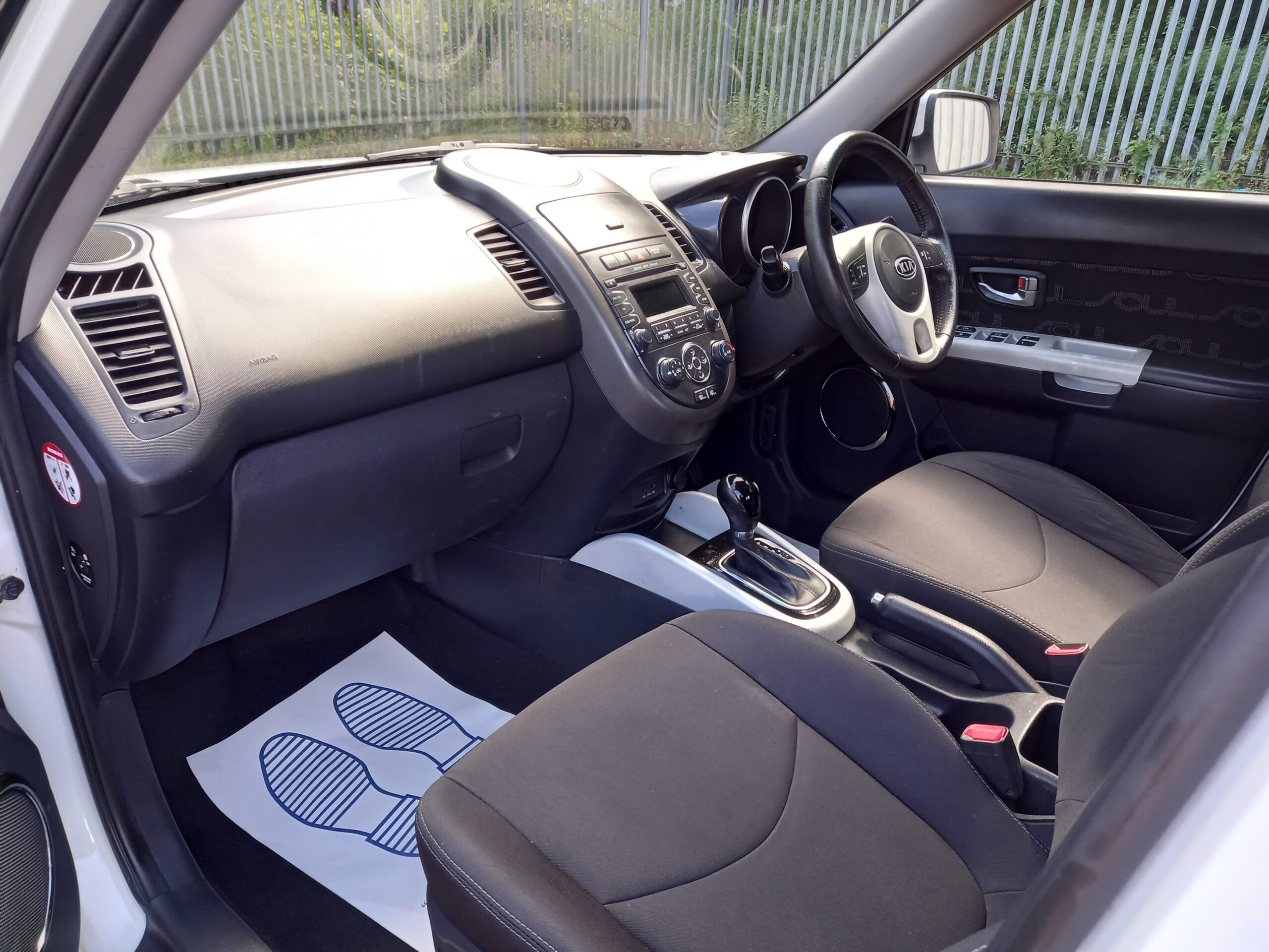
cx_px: 634
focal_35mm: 25
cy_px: 476
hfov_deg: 69.4
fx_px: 916
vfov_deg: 54.9
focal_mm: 4.6
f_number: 2
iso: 125
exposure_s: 1/60
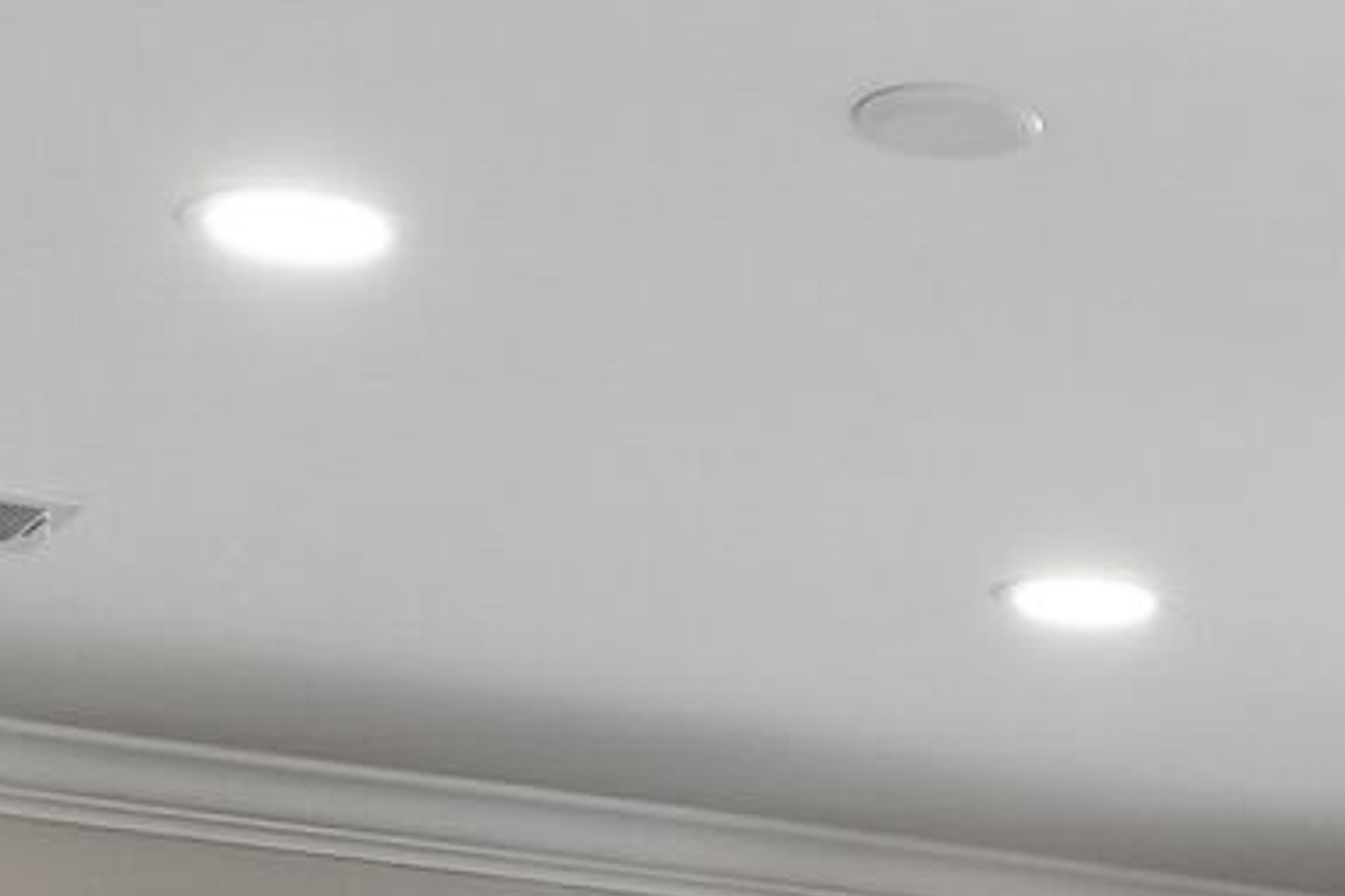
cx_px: 1971
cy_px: 1895
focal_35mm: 135
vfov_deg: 9.4
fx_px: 5043
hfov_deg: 14.3
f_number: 8
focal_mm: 17
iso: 100
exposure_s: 1/5
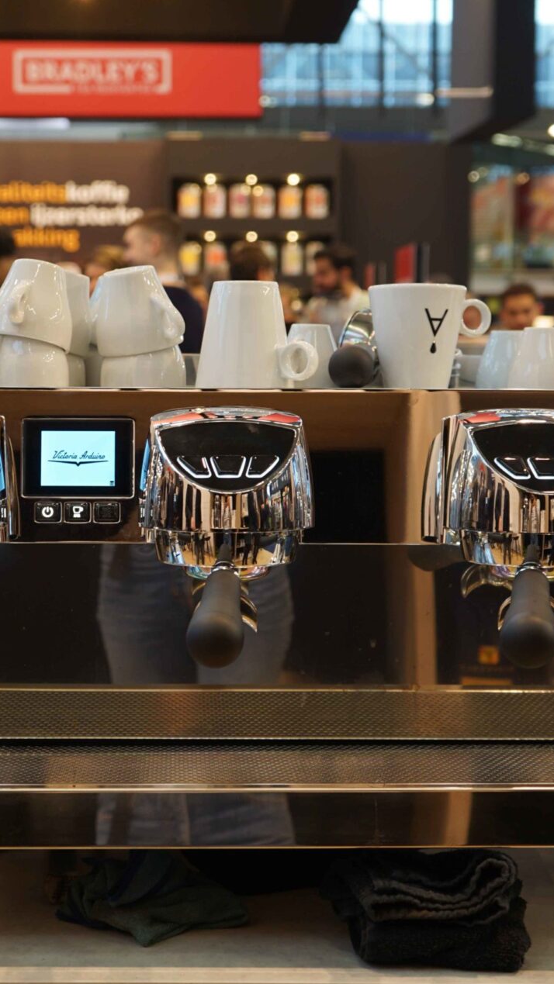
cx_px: 185
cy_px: 495
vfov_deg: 32.4
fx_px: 1697
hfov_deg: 18.5
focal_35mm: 65
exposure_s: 1/10
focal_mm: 41
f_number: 5
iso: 200
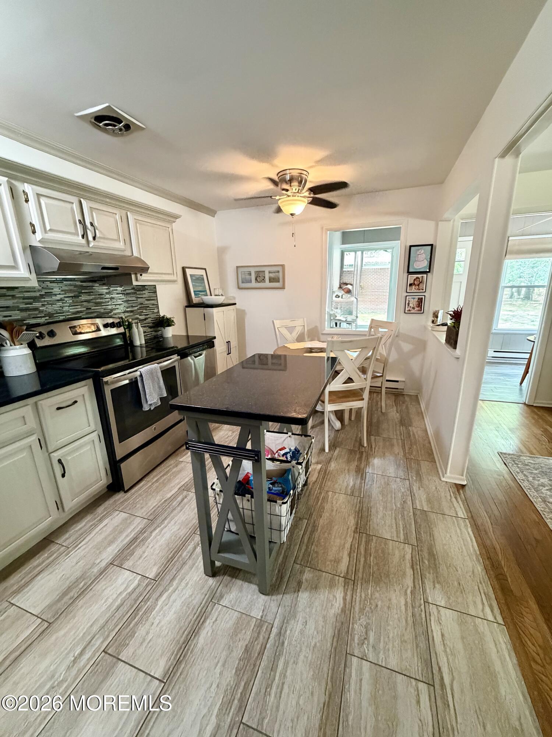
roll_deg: +2.5
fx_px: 298
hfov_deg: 85.7
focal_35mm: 14
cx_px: 276
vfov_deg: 102.1
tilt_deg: -14.7
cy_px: 368
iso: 640
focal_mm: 2.22
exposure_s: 1/60
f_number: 2.2
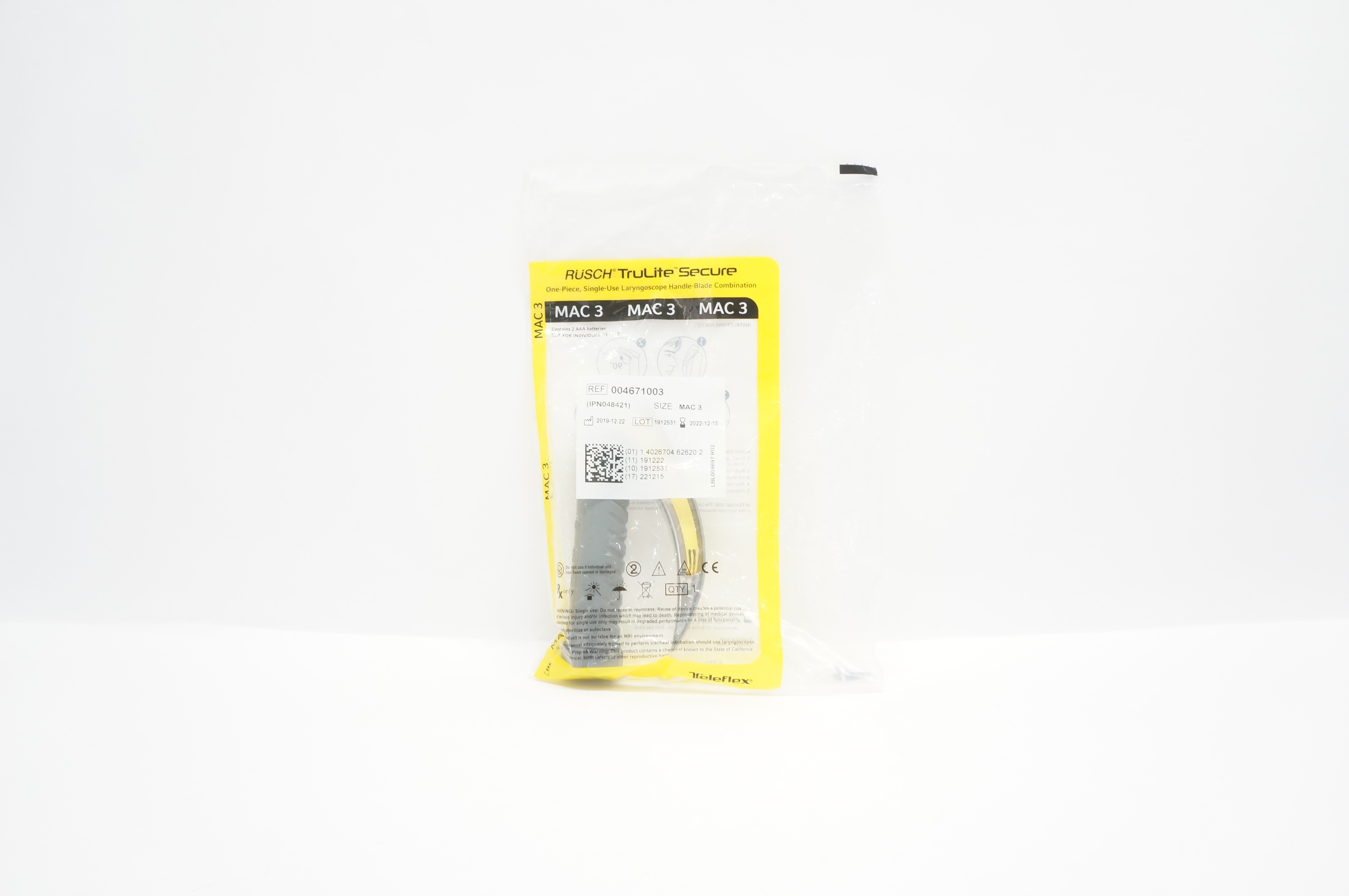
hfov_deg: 67.4
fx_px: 1011
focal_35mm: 27
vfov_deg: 47.8
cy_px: 448
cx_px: 674
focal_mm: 18
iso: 800
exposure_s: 1/60
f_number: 5.6
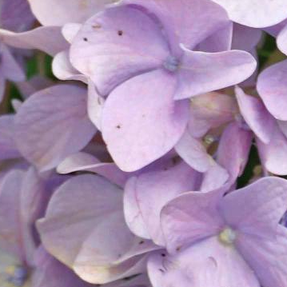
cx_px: 395
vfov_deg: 3.2
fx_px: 5089
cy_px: 88
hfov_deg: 3.2
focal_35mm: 543
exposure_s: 1/100
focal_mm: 51
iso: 100
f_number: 7.1
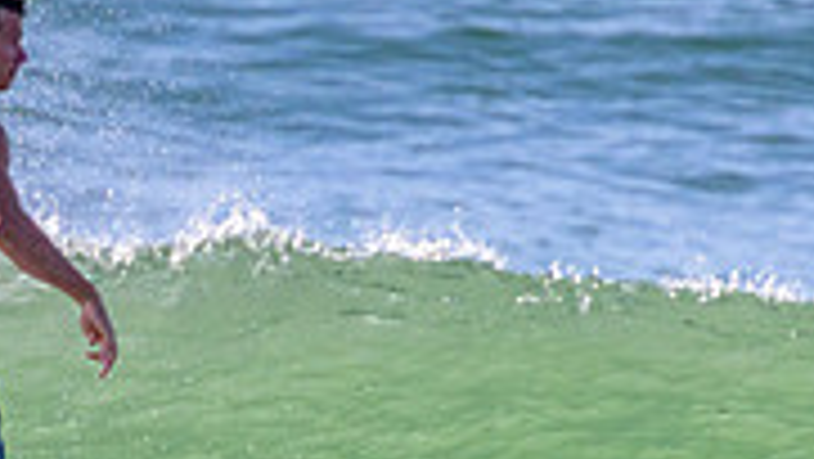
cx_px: 319
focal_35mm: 2682
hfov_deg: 0.8
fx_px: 57914
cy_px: 700
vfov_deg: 0.5
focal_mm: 800
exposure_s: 1/2000
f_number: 11
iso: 1600
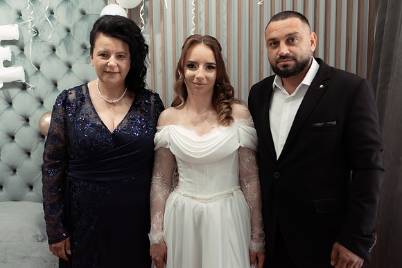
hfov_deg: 52.4
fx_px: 408
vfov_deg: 36.4
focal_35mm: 37
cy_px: 133
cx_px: 192
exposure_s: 1/320
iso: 1600
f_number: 2
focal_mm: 35
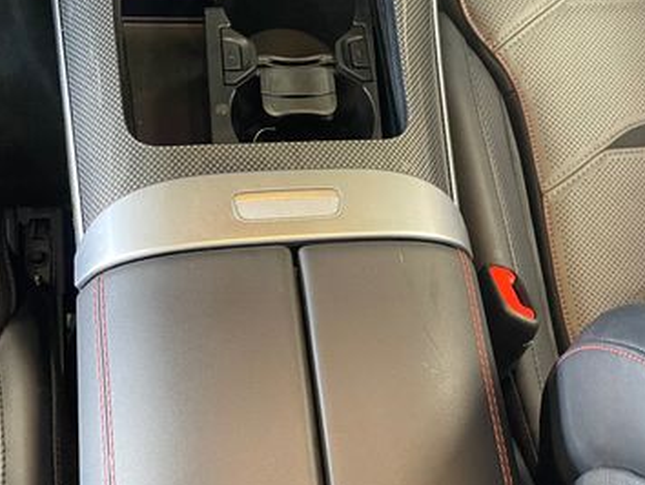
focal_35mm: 47
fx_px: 876
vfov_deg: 30.9
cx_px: 377
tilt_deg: -60.6
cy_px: 233
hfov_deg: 40.3
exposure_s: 1/60
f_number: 1.6
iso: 500
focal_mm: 4.2
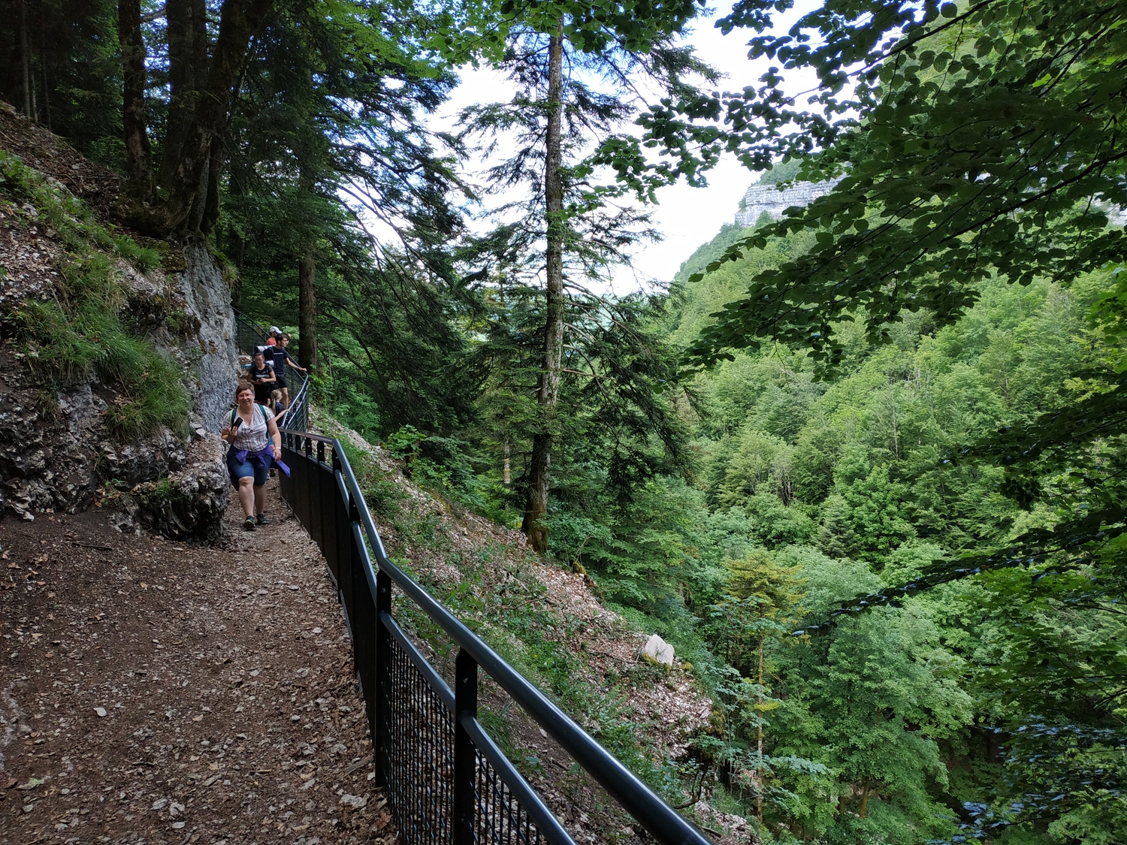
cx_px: 564
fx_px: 781
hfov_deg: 71.6
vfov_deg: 56.8
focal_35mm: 24
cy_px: 422
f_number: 1.9
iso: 250
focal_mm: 3.94
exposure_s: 1/325
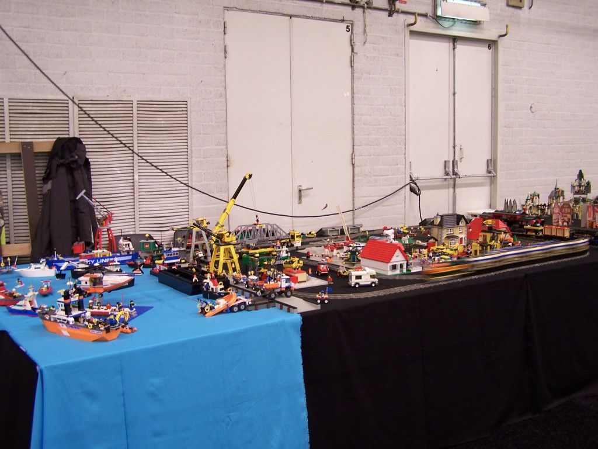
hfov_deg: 49.0
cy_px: 224
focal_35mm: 38
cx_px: 299
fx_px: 656
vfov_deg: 37.7
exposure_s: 1/3
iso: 80
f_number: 2.8
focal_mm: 6.3
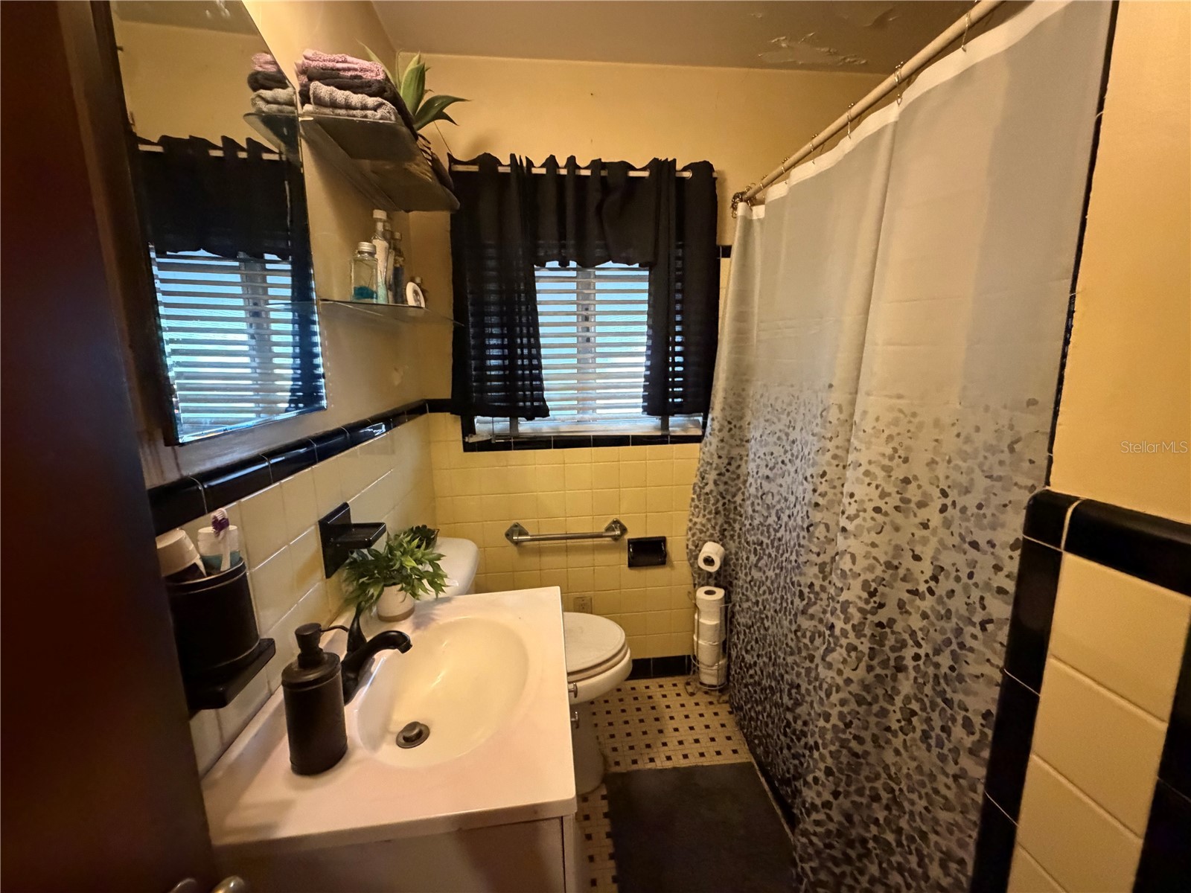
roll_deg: +0.9
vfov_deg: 85.7
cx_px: 596
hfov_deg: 102.1
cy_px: 446
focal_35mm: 14
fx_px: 482
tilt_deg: -9.5
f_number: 2.2
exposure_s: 1/60
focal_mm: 2.22
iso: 1250
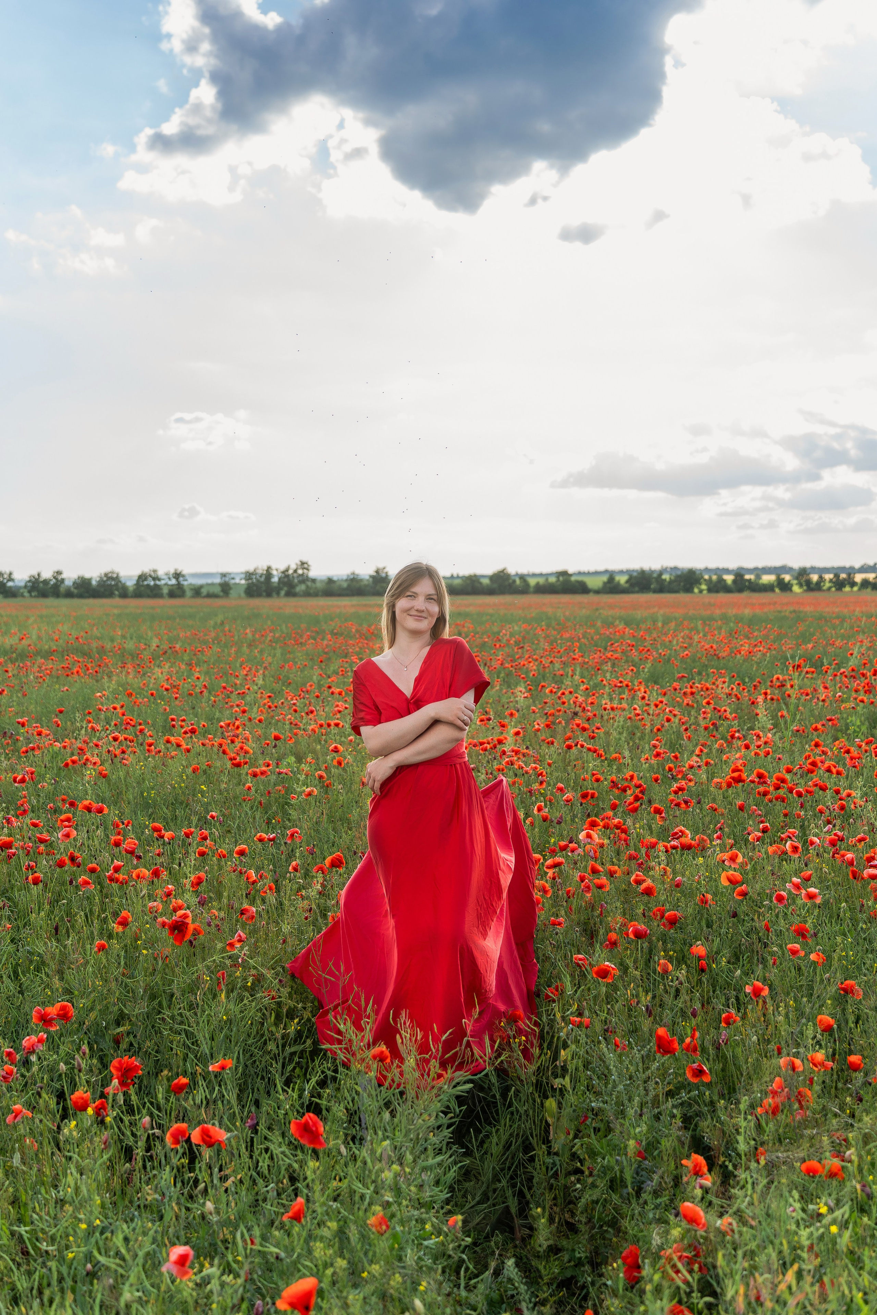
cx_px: 438
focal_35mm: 36
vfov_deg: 53.1
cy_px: 658
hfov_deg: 36.9
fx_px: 1315
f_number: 3.2
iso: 125
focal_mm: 36
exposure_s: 1/800
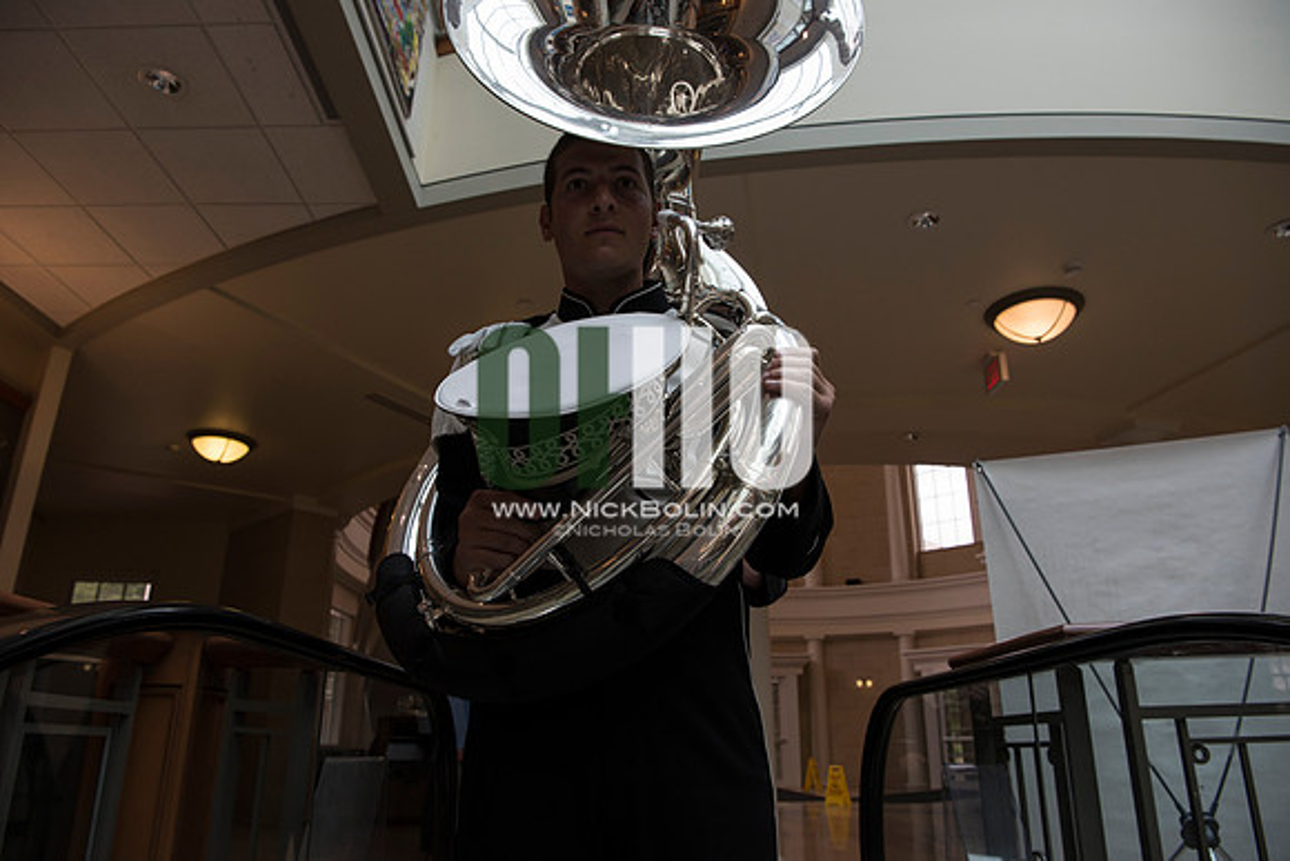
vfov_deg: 53.2
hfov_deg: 73.7
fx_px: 860
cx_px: 645
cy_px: 430
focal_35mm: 24
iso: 640
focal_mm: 24
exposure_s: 1/320
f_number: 6.3
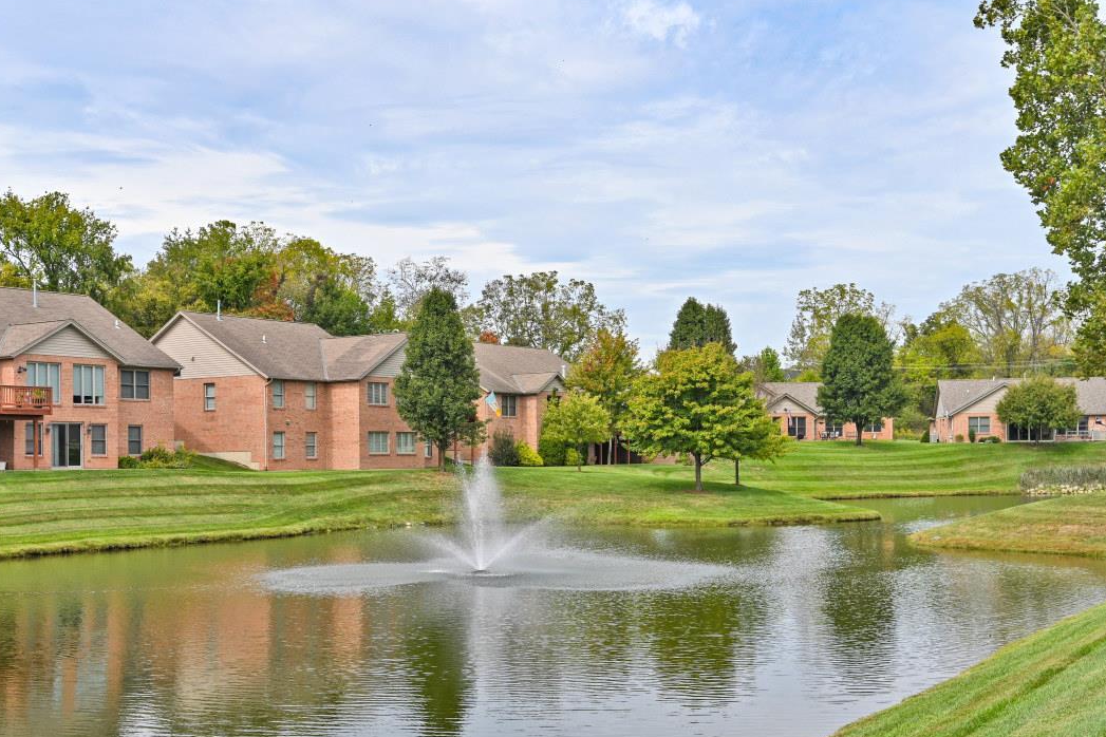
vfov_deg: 31.1
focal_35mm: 43
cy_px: 460
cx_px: 477
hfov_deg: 45.3
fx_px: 1321
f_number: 7.1
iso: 100
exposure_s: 1/400
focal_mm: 30
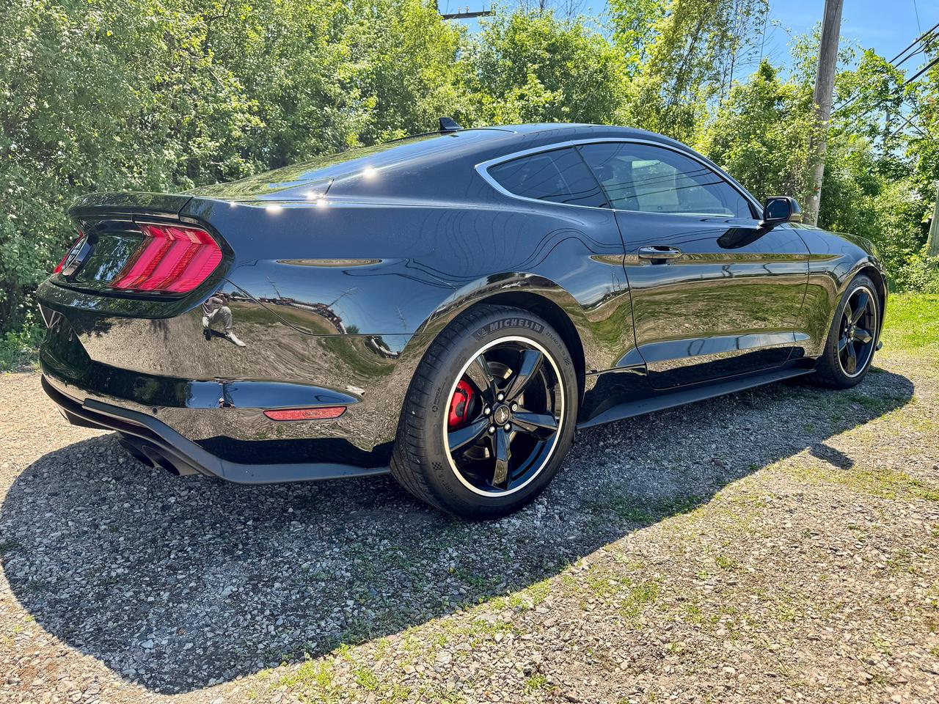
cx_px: 470
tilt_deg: -9.8
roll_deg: -0.3
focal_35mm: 24
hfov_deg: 71.6
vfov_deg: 56.8
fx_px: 651
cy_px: 352
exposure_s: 1/730
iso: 80
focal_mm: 6.76
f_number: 1.78
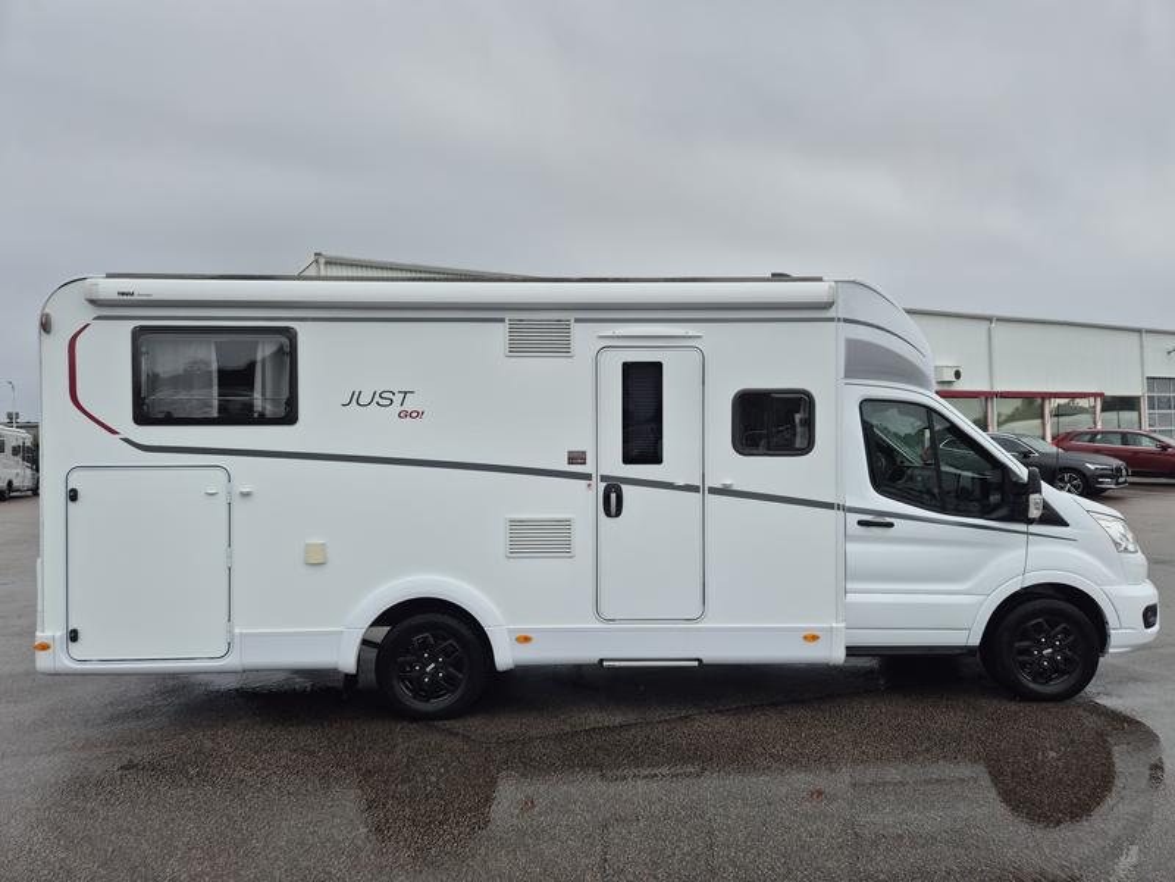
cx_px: 588
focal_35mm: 23
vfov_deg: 58.9
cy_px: 441
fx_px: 781
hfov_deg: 73.9
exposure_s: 1/1172
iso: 25
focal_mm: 5.4
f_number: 1.8
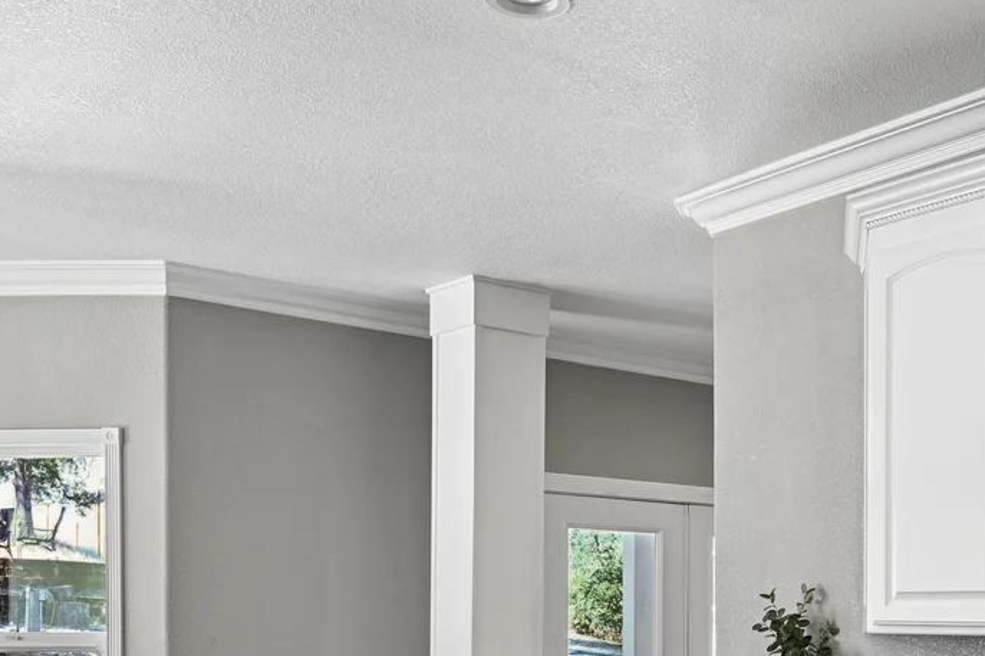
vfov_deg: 26.2
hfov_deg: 38.5
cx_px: 821
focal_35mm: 49
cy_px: 646
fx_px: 1340
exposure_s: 1/20
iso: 400
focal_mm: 14
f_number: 8
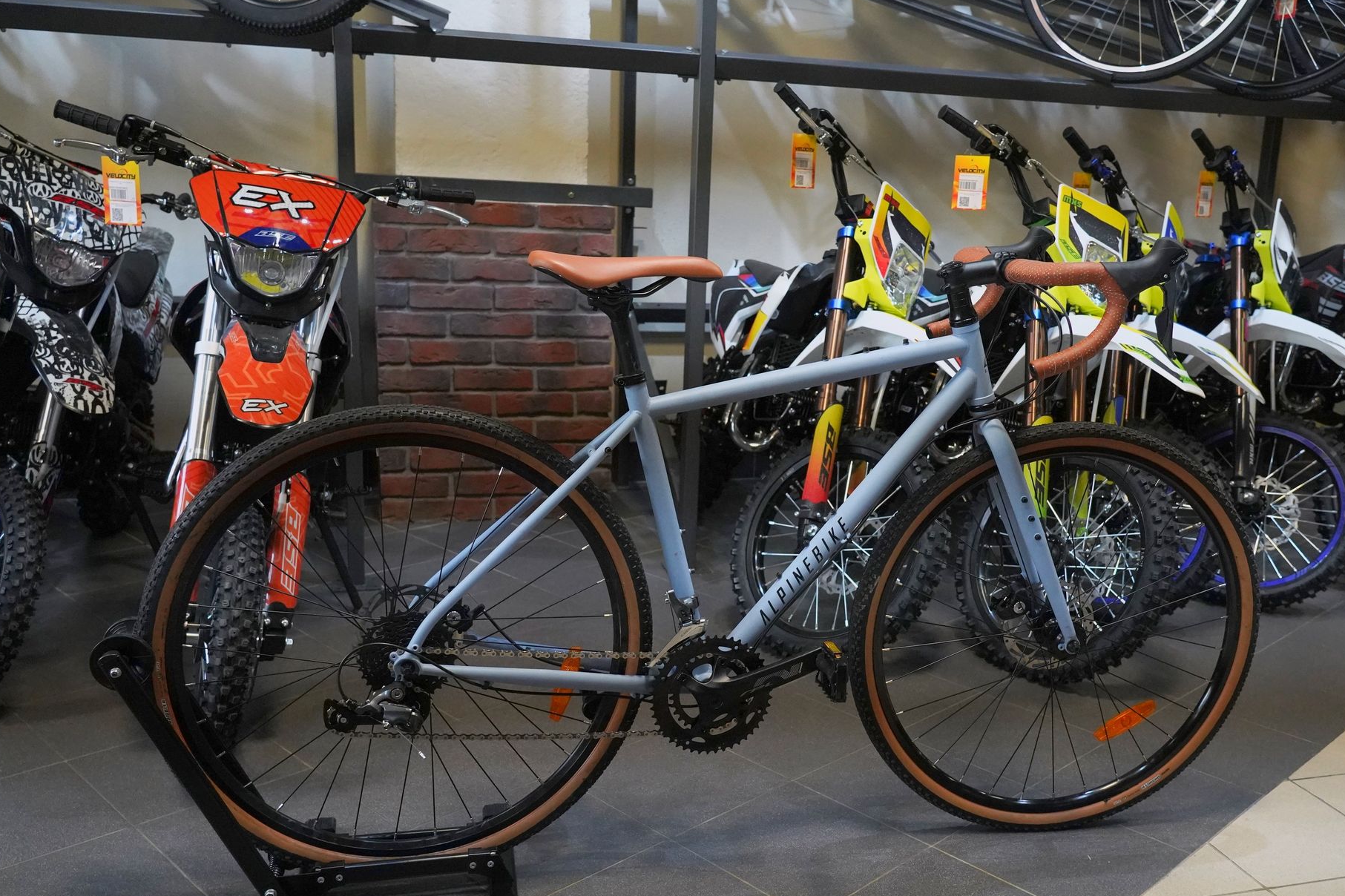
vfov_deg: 41.1
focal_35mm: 32
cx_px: 731
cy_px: 464
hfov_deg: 58.6
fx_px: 1195
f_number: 5
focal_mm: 29
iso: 6400
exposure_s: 1/200
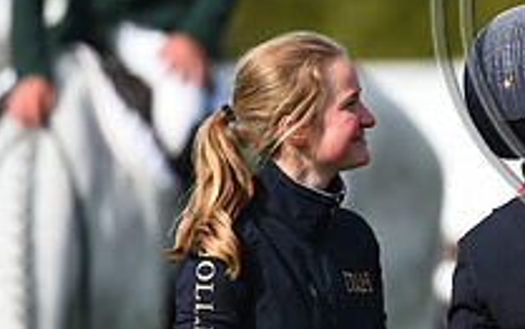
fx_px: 16195
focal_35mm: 1131
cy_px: -30
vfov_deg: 1.2
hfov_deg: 1.9
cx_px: 663
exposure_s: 1/1250
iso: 360
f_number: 5.6
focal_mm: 400
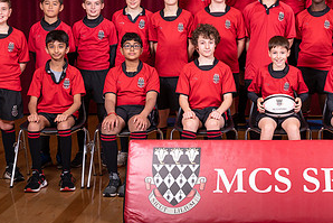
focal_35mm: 81
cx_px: 281
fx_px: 750
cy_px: 56
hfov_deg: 24.5
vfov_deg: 16.8
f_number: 8
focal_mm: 39
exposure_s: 1/50
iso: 800
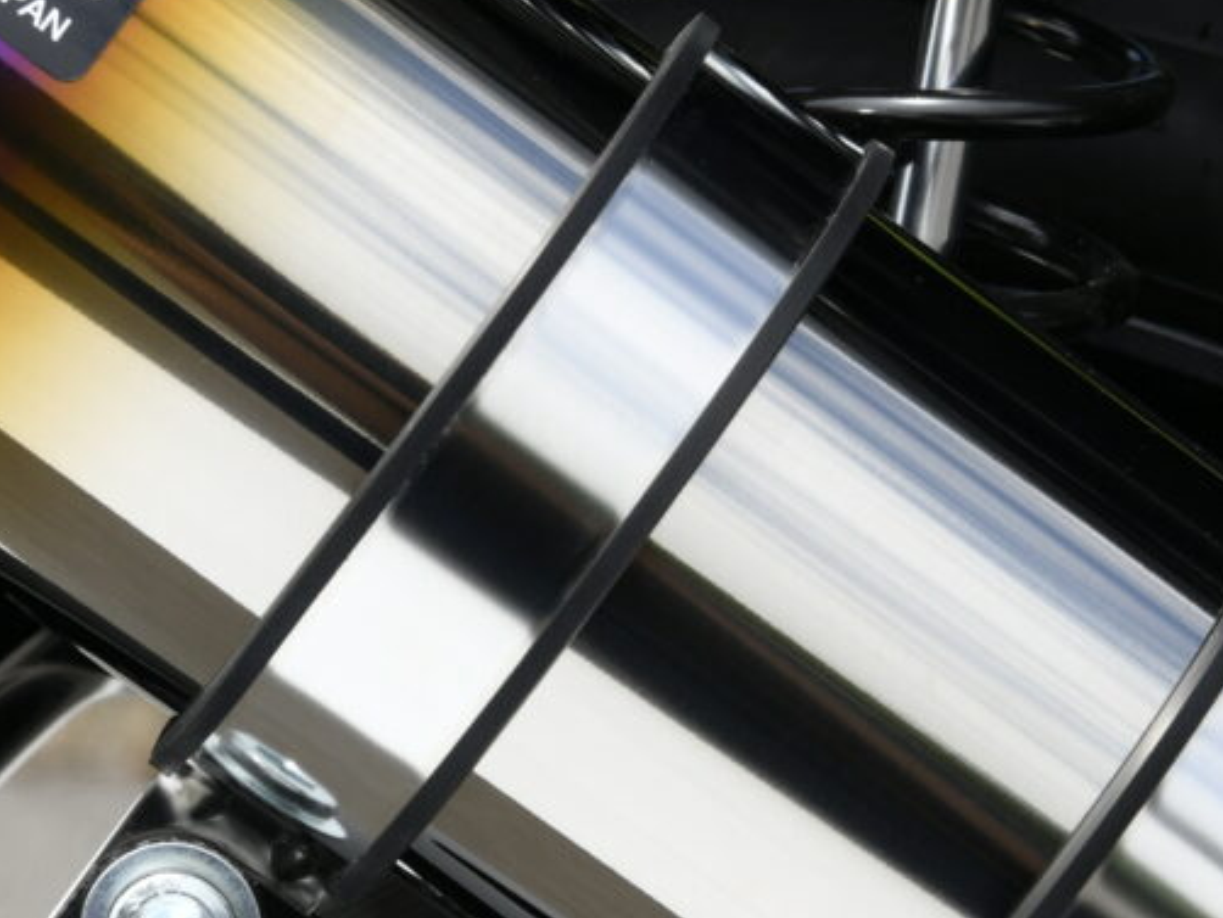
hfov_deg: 7.4
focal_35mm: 268
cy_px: 651
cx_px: 1062
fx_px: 9473
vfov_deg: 5.5
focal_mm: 70
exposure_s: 1/400
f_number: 10
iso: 160
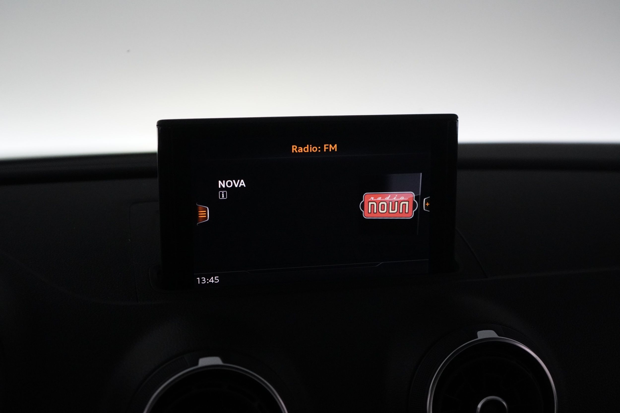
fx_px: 801
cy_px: 206
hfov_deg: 42.3
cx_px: 310
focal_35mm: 46
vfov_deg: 28.9
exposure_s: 1/160
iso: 3200
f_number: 3.5
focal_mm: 31
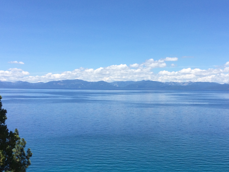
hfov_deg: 41.0
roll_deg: +0.0
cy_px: 113
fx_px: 304
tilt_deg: -4.8
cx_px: 138
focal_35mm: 46
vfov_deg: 31.3
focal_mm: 4.15
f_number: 2.2
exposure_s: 1/2160
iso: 32
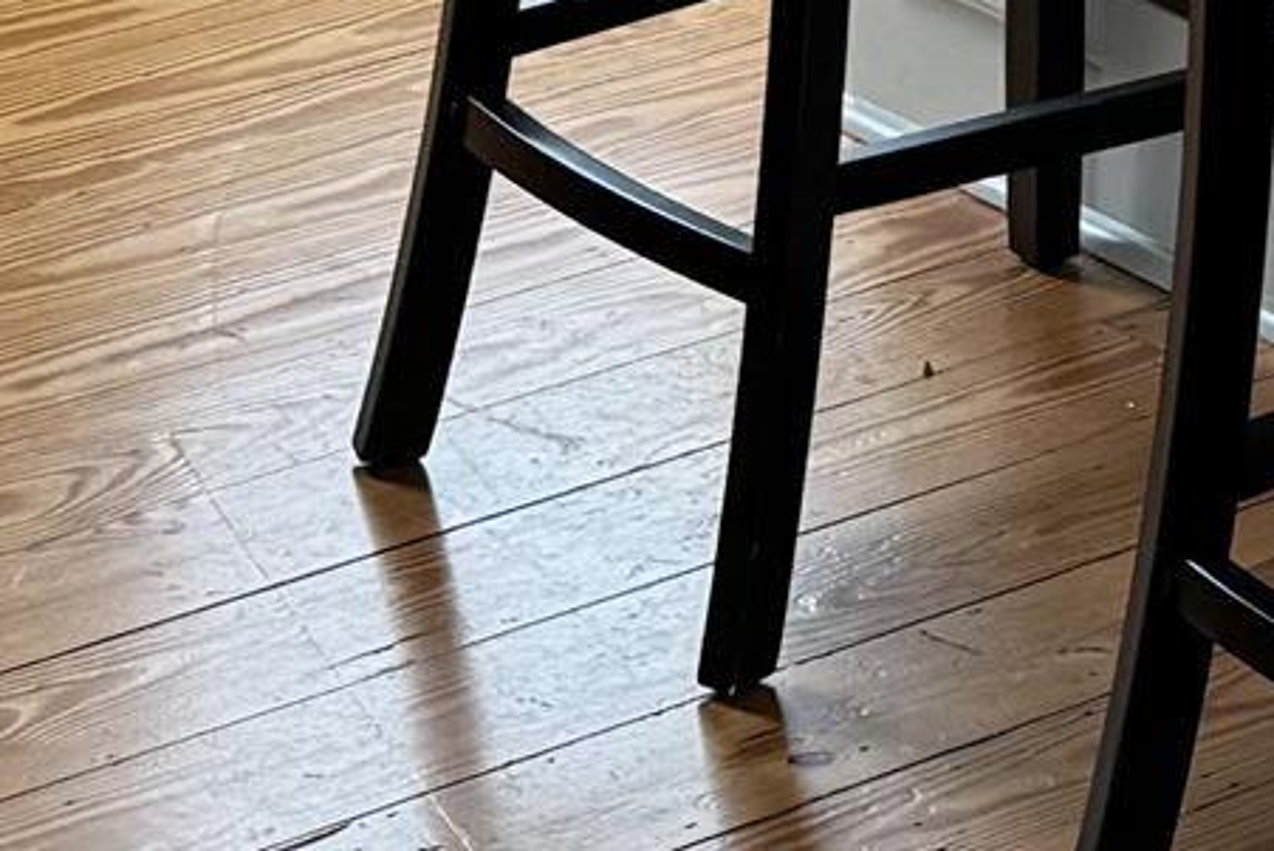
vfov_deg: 7.0
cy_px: -1996
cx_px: 1469
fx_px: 6018
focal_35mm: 170
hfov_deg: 11.9
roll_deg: -0.3
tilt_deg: -2.7
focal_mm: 6.76
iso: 80
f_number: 1.78
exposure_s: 1/120
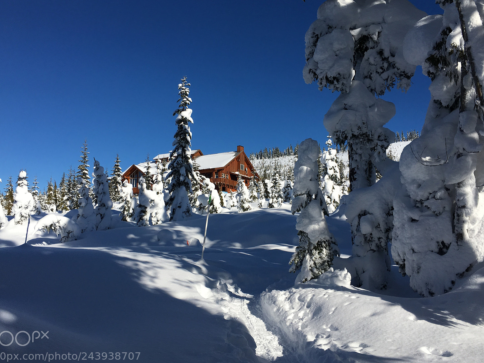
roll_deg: -1.7
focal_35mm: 32
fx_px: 447
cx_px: 233
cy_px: 182
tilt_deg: +8.0
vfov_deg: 44.2
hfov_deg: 56.8
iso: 25
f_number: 2.2
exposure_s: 1/3497
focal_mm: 4.15
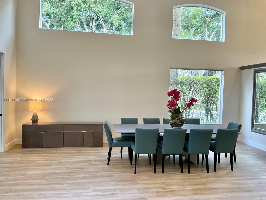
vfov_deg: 48.2
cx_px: 133
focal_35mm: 29
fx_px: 223
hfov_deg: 61.7
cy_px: 100
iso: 64
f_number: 1.8
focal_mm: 3
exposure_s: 1/60
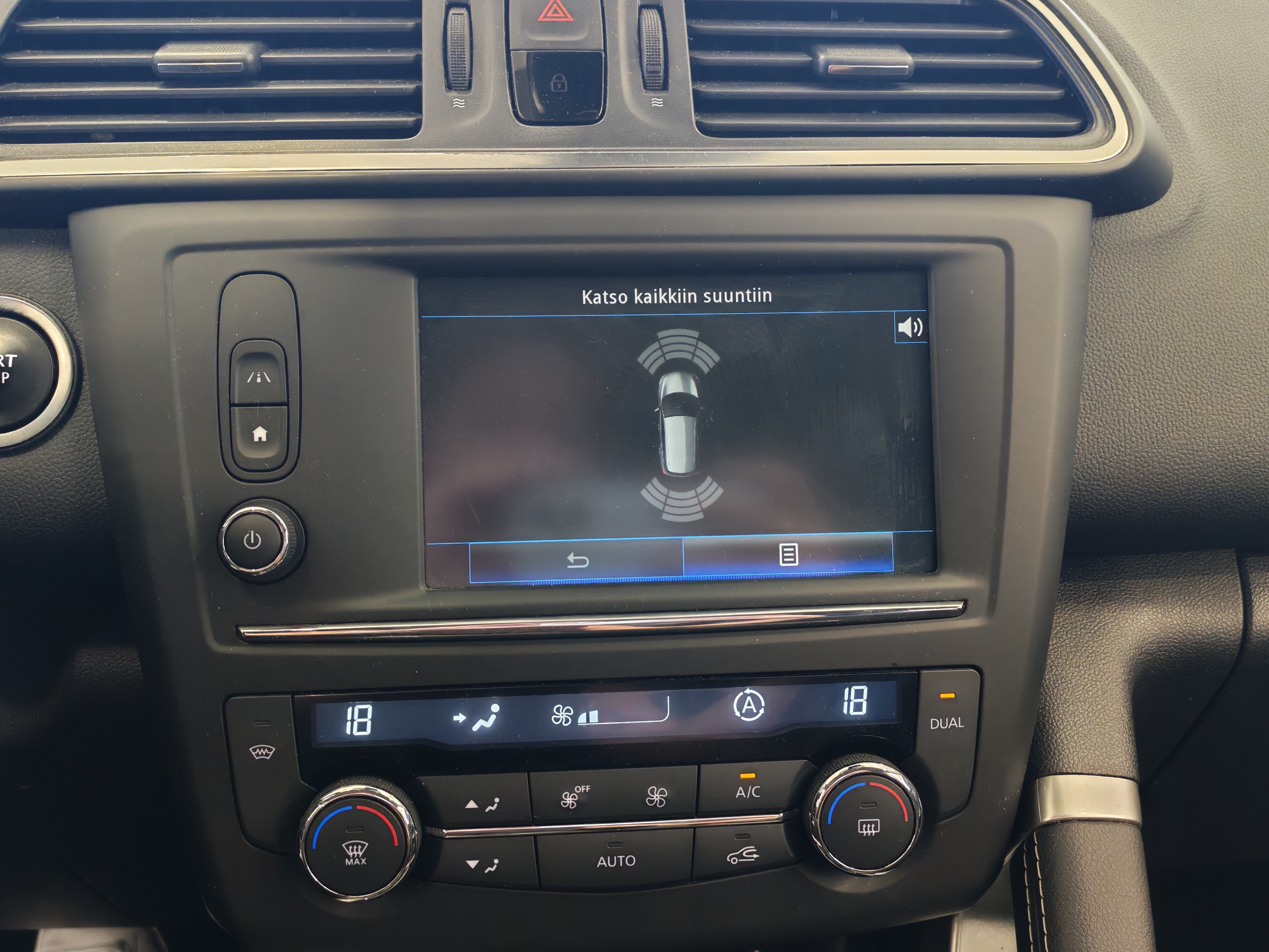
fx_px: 1210
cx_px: 634
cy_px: 476
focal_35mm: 33
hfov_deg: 55.4
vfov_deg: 42.9
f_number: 1.9
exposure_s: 1/50
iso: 1250
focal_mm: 6.12
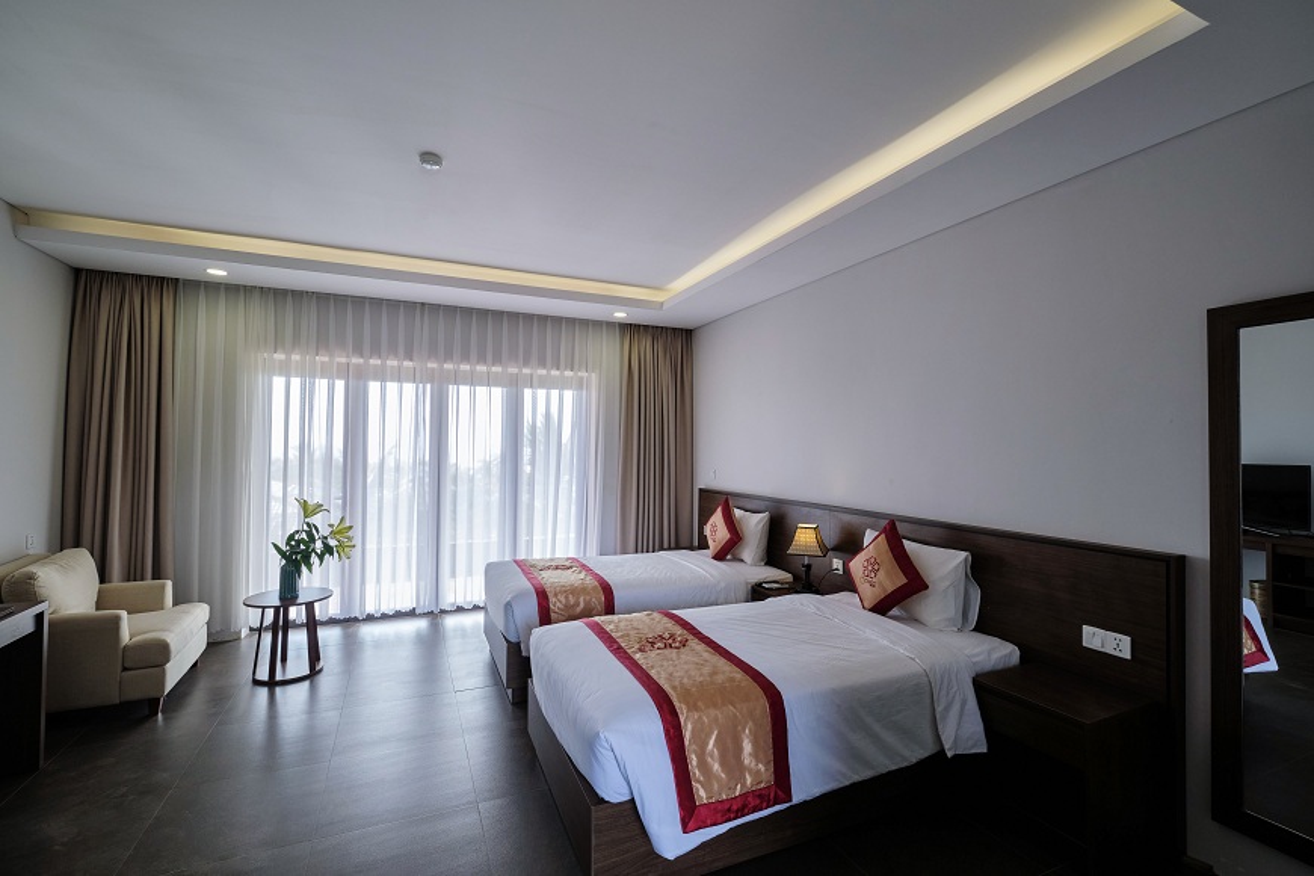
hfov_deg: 100.4
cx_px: 657
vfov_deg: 77.3
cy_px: 438
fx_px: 547
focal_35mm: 15
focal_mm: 10
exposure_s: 1/80
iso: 400
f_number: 5.6
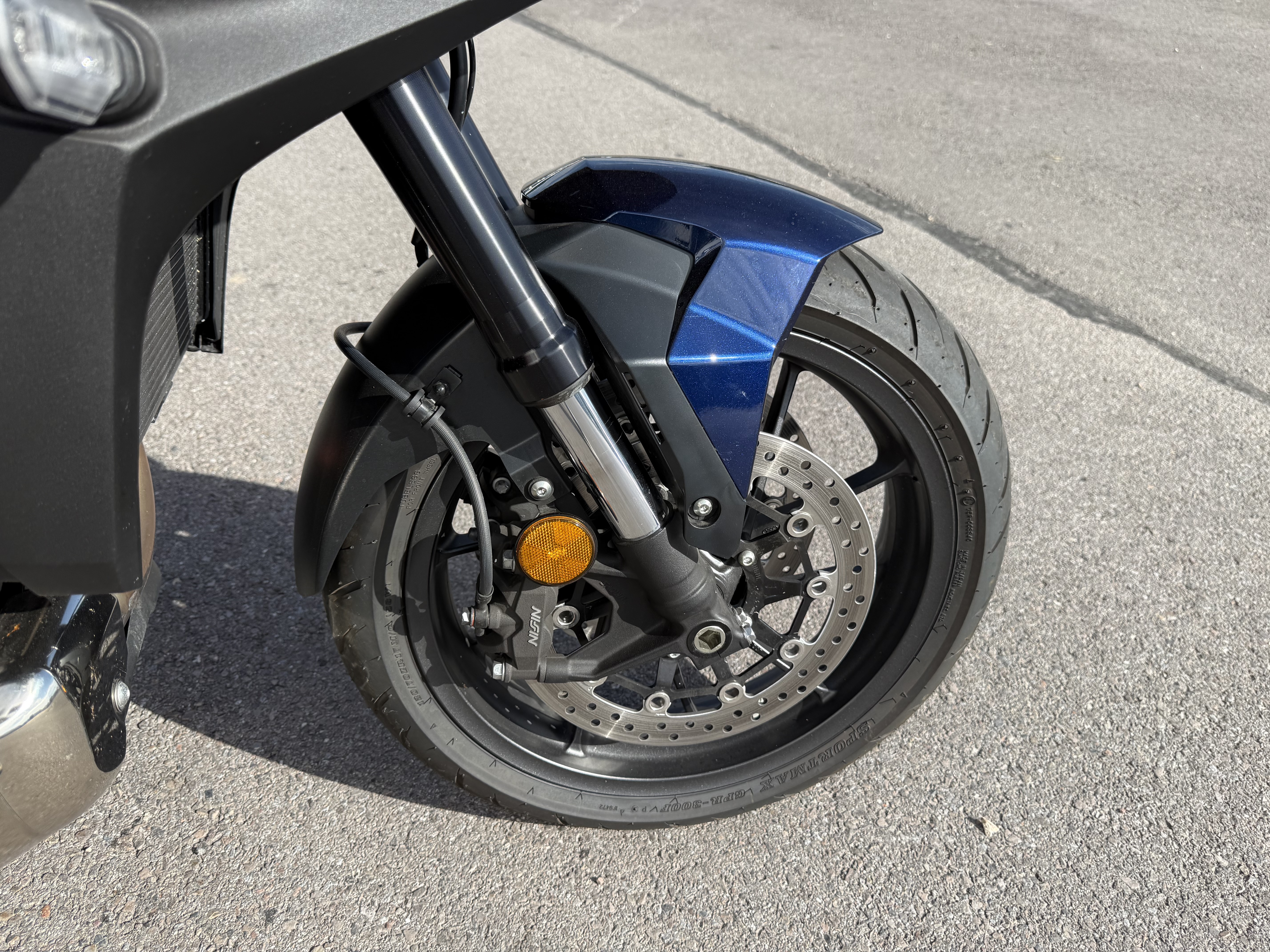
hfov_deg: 71.6
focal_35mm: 24
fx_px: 881
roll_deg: +1.2
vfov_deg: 56.8
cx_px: 635
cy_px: 476
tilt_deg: -38.7
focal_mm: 6.76
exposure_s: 1/2370
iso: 80
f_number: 1.78
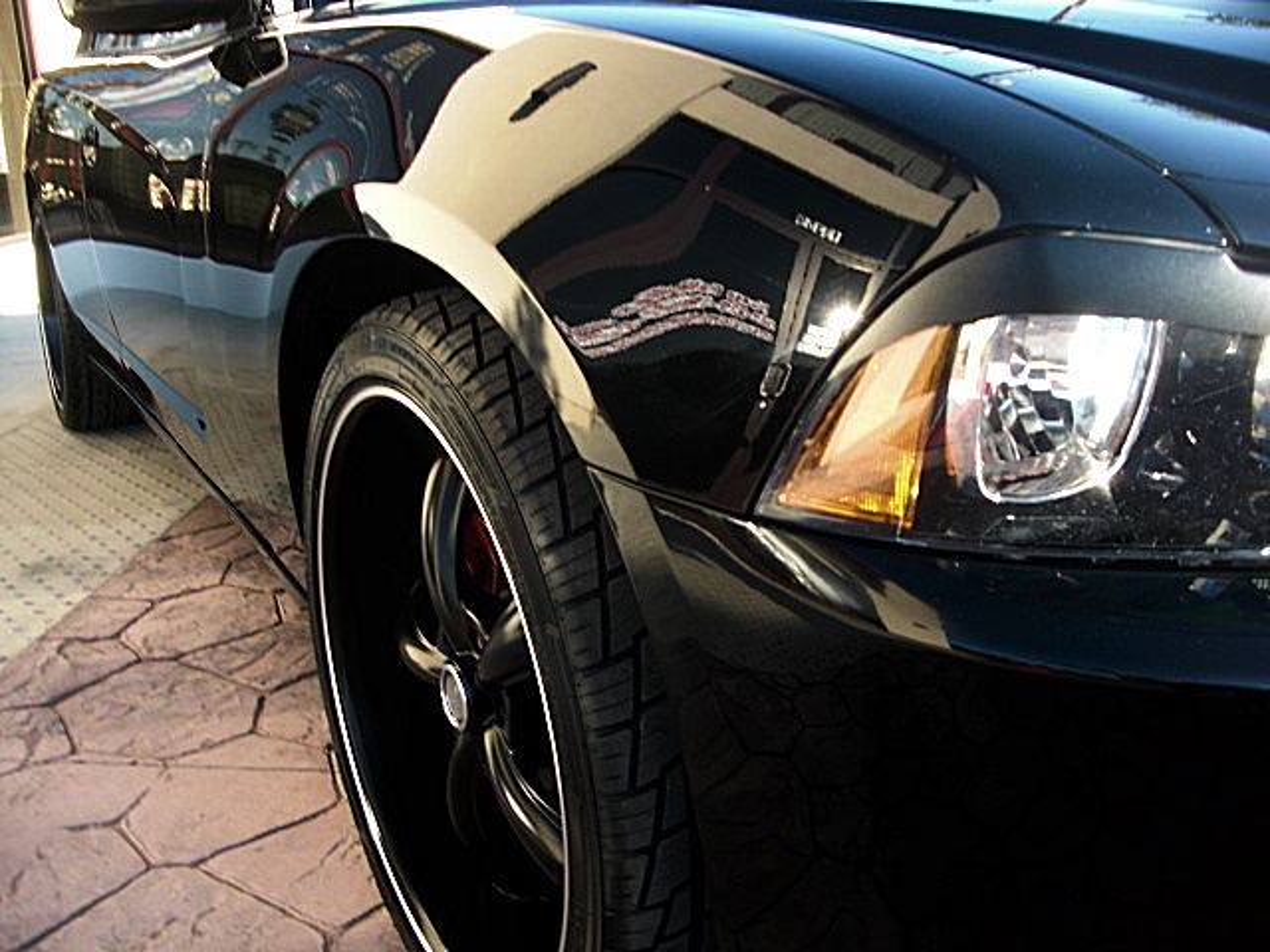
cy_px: 476
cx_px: 635
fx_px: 1321
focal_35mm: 36
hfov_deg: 51.4
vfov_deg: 39.7
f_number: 2.8
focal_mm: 6.3
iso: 50
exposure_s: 1/80
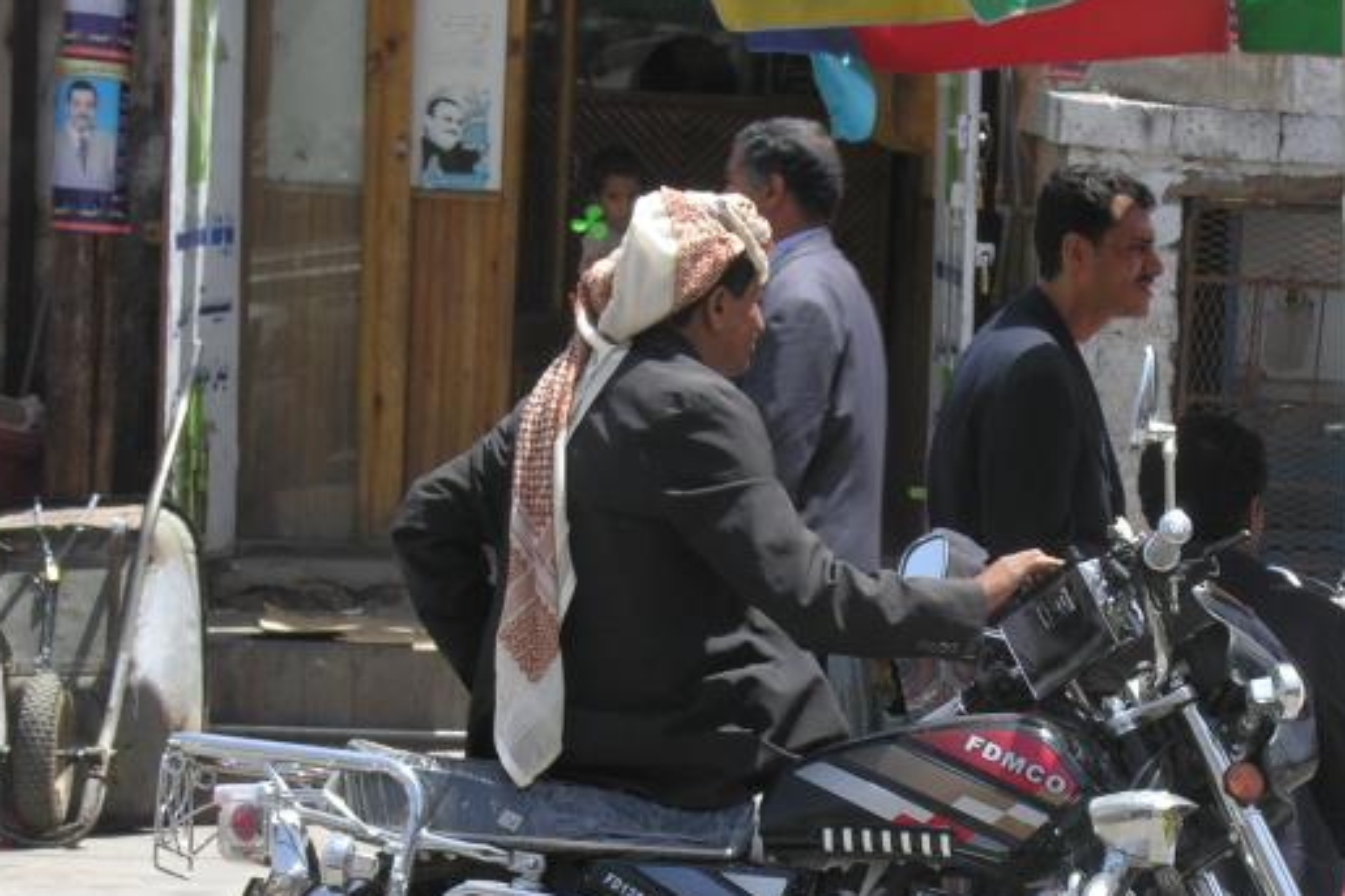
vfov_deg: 7.7
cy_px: 742
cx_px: 932
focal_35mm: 178
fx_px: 6648
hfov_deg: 11.5
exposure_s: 1/134
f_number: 5.6
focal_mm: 21.8
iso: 50
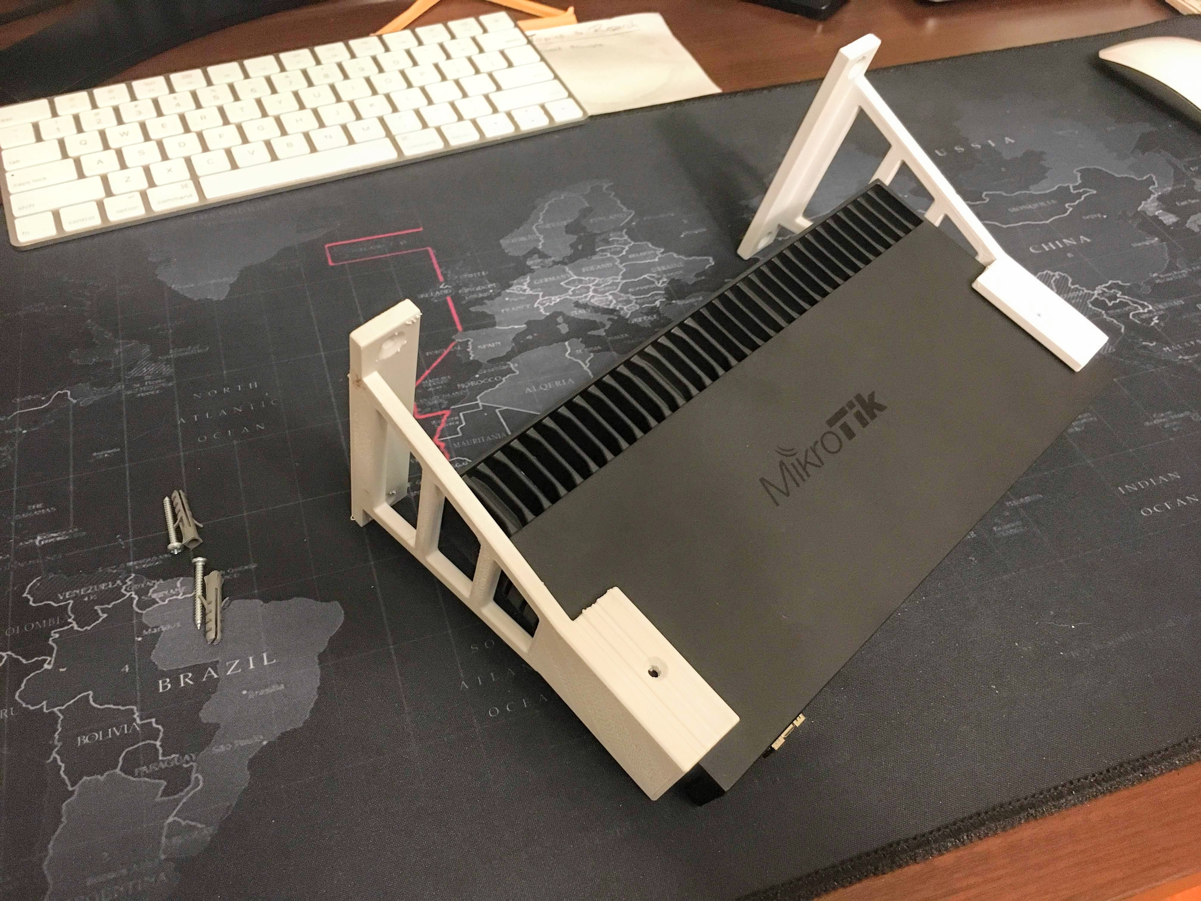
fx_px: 1006
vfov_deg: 48.2
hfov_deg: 61.7
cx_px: 600
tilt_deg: -47.7
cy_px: 450
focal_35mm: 29
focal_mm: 4.15
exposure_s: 1/15
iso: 200
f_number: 2.2
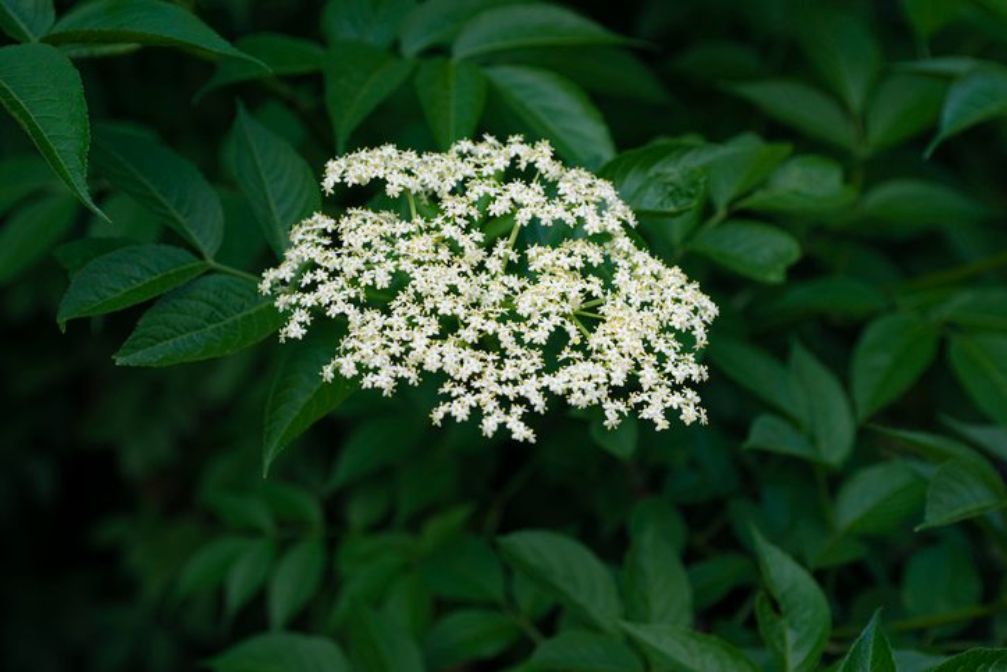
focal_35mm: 70
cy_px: 336
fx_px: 1958
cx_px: 504
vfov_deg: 19.5
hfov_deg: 28.8
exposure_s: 1/250
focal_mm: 70
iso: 400
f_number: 8
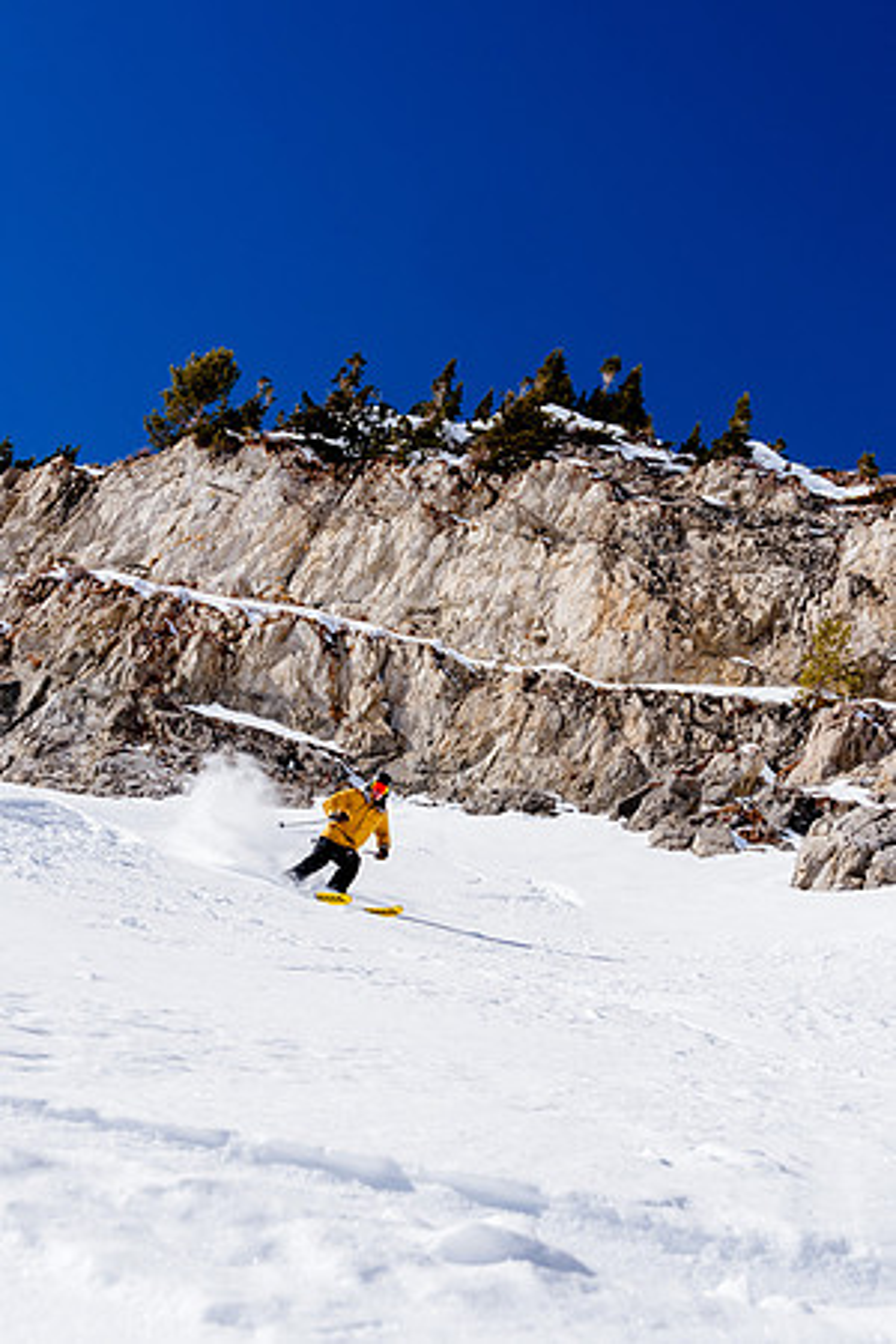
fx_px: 1736
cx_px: 448
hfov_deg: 28.9
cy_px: 672
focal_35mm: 46
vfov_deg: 42.3
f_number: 11
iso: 400
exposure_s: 1/640
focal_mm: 31
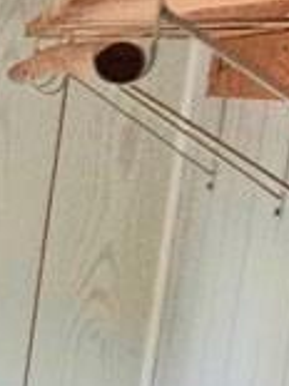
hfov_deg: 7.3
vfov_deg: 12.8
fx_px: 1694
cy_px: 418
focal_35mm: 152
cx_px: -837
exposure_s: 1/120
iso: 200
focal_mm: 5.4
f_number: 1.8
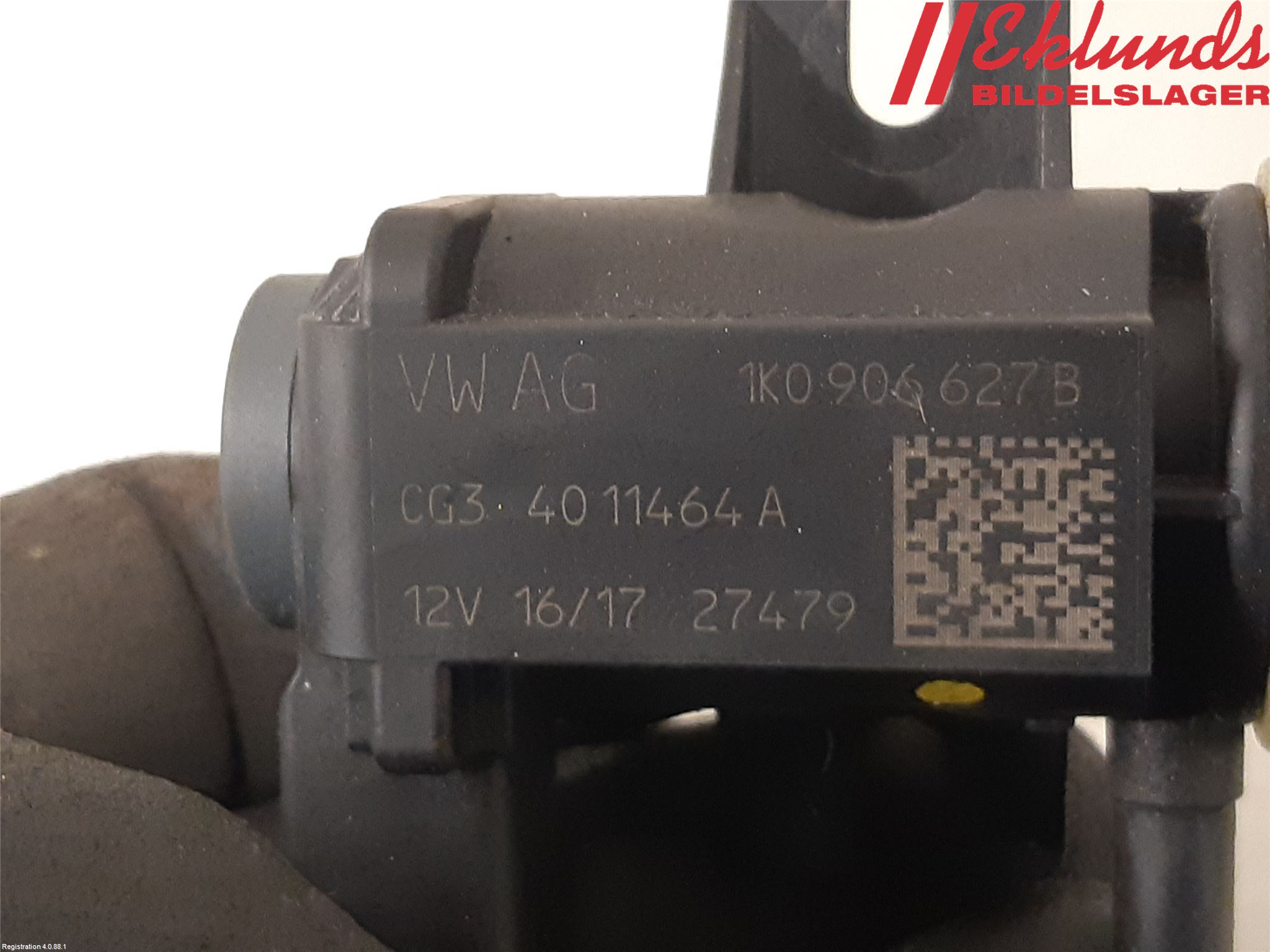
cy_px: 476
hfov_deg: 67.3
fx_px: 954
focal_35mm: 26
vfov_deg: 53.1
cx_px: 635
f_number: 1.7
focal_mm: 3.93
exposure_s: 1/24
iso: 320
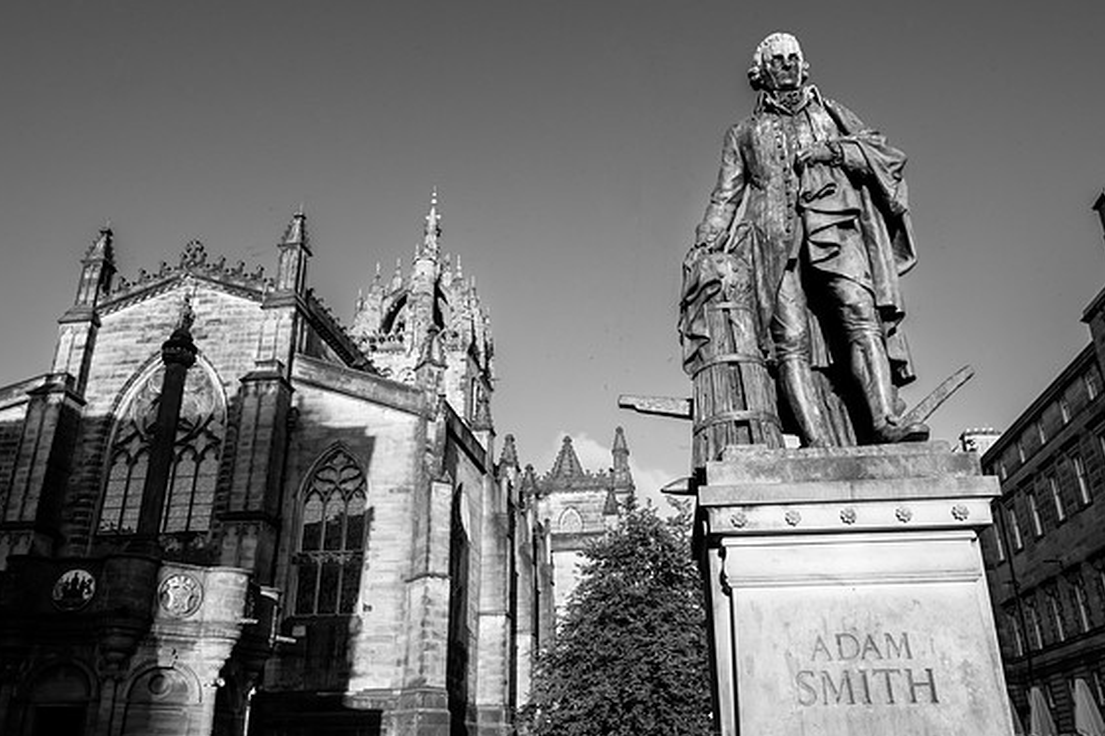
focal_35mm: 29
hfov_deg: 63.7
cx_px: 560
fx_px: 890
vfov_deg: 44.9
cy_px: 378
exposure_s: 1/125
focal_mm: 28
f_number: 22
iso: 1250
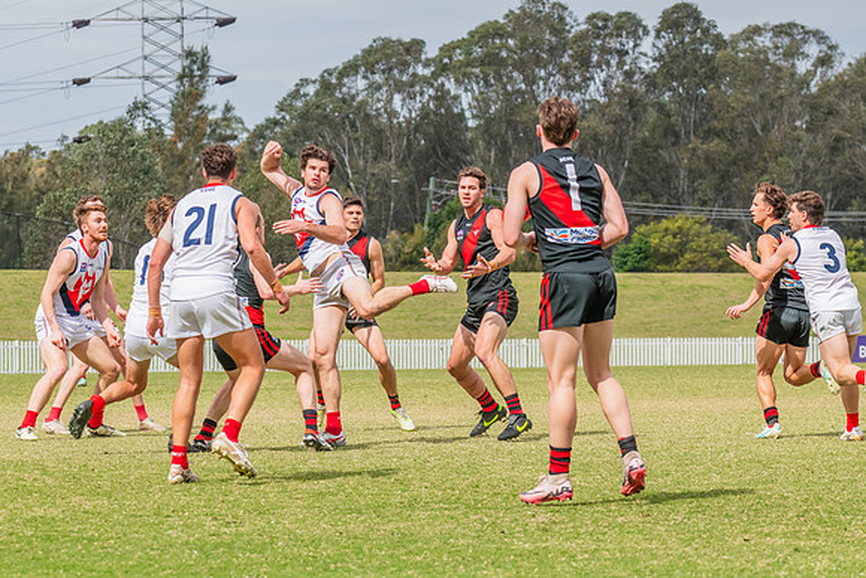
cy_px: 284
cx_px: 402
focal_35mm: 186
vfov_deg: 7.4
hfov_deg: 11.1
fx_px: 4475
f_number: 10
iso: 800
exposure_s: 1/1250
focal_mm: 170
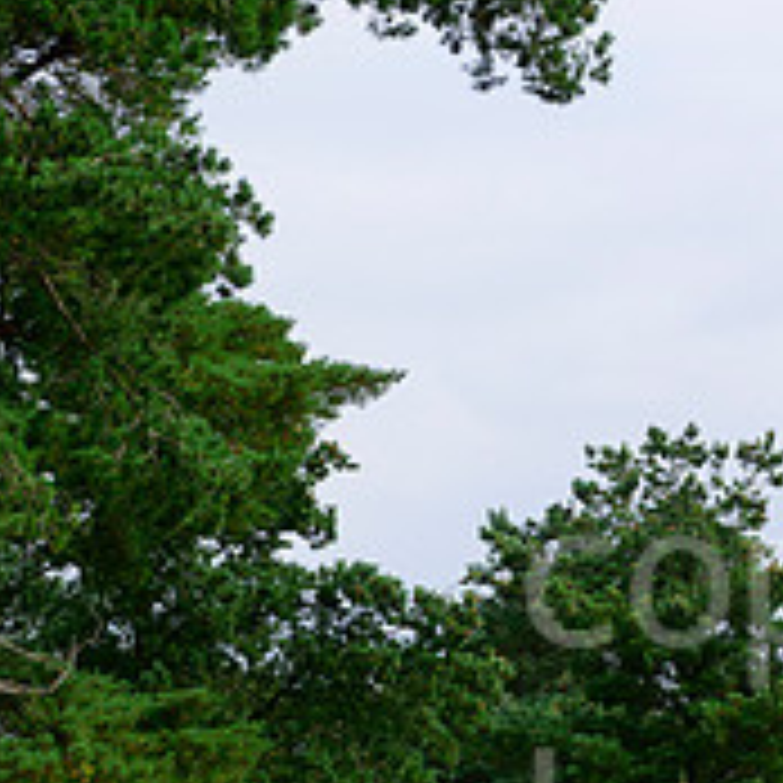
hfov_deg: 8.7
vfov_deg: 8.8
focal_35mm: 198
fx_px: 5067
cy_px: 866
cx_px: 1116
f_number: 5.6
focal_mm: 70
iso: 320
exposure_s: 1/1250
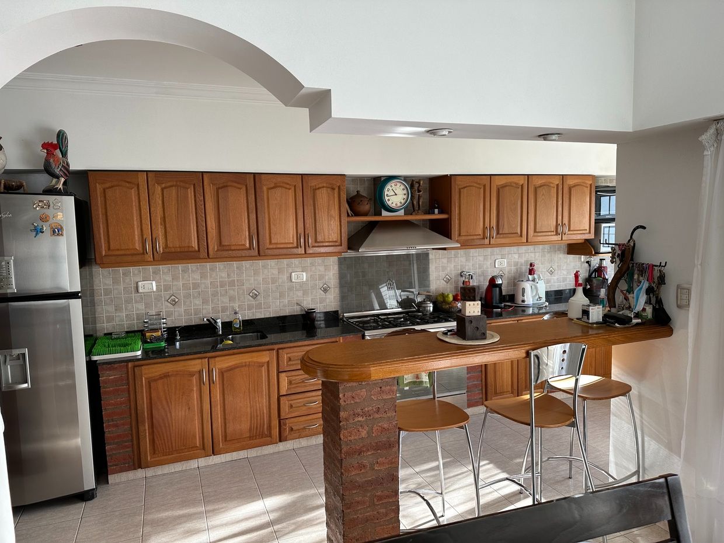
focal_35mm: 24
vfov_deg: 56.8
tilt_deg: -4.7
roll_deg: +2.6
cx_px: 362
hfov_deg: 71.6
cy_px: 272
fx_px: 502
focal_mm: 6.86
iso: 80
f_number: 1.78
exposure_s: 1/121
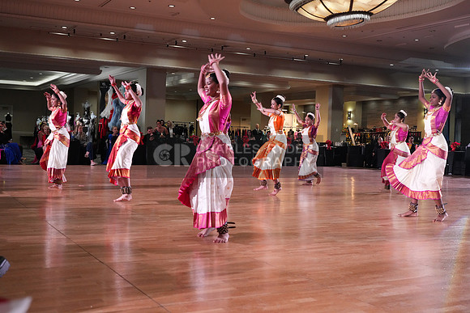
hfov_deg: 46.4
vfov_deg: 31.9
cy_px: 156
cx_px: 235
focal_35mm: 42
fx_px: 548
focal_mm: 42
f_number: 5.6
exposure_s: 1/320
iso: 5000
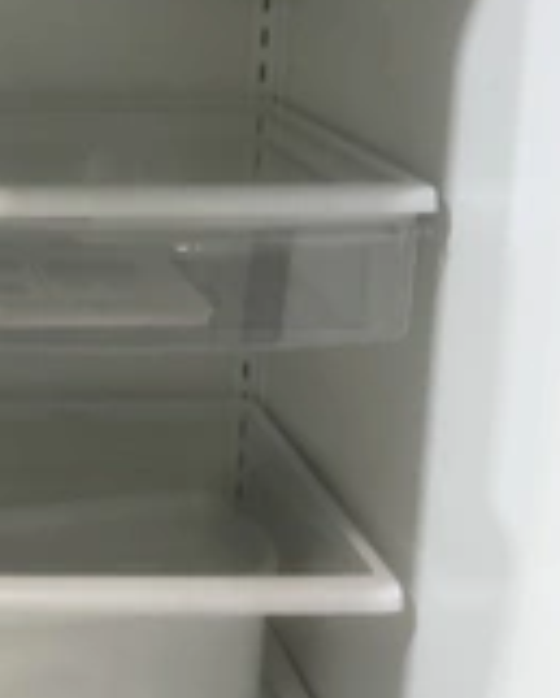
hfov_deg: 21.7
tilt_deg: -11.3
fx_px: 1304
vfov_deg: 29.1
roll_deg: +1.4
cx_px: -178
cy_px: 100
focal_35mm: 63
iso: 125
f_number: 1.6
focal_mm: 5.1
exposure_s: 1/60
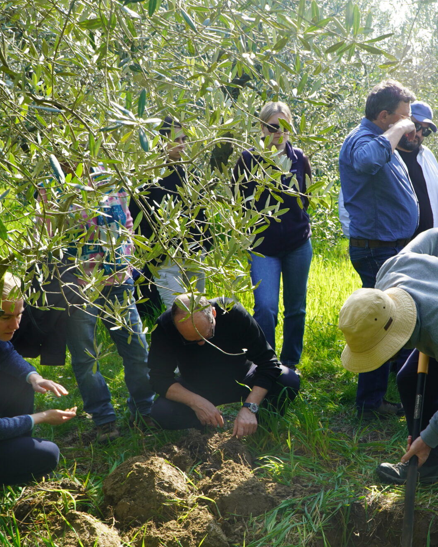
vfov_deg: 38.0
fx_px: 794
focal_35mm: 49
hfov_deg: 30.2
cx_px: 338
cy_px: 292
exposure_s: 1/125
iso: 100
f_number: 5
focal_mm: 18
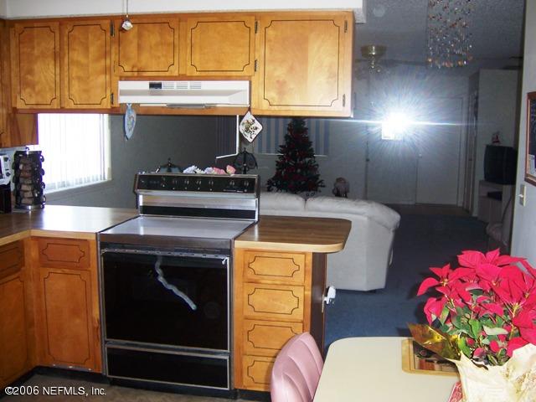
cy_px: 201
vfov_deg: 39.7
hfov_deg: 51.4
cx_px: 268
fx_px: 557
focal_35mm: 36
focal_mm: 6.2
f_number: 2.8
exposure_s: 1/60
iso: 125
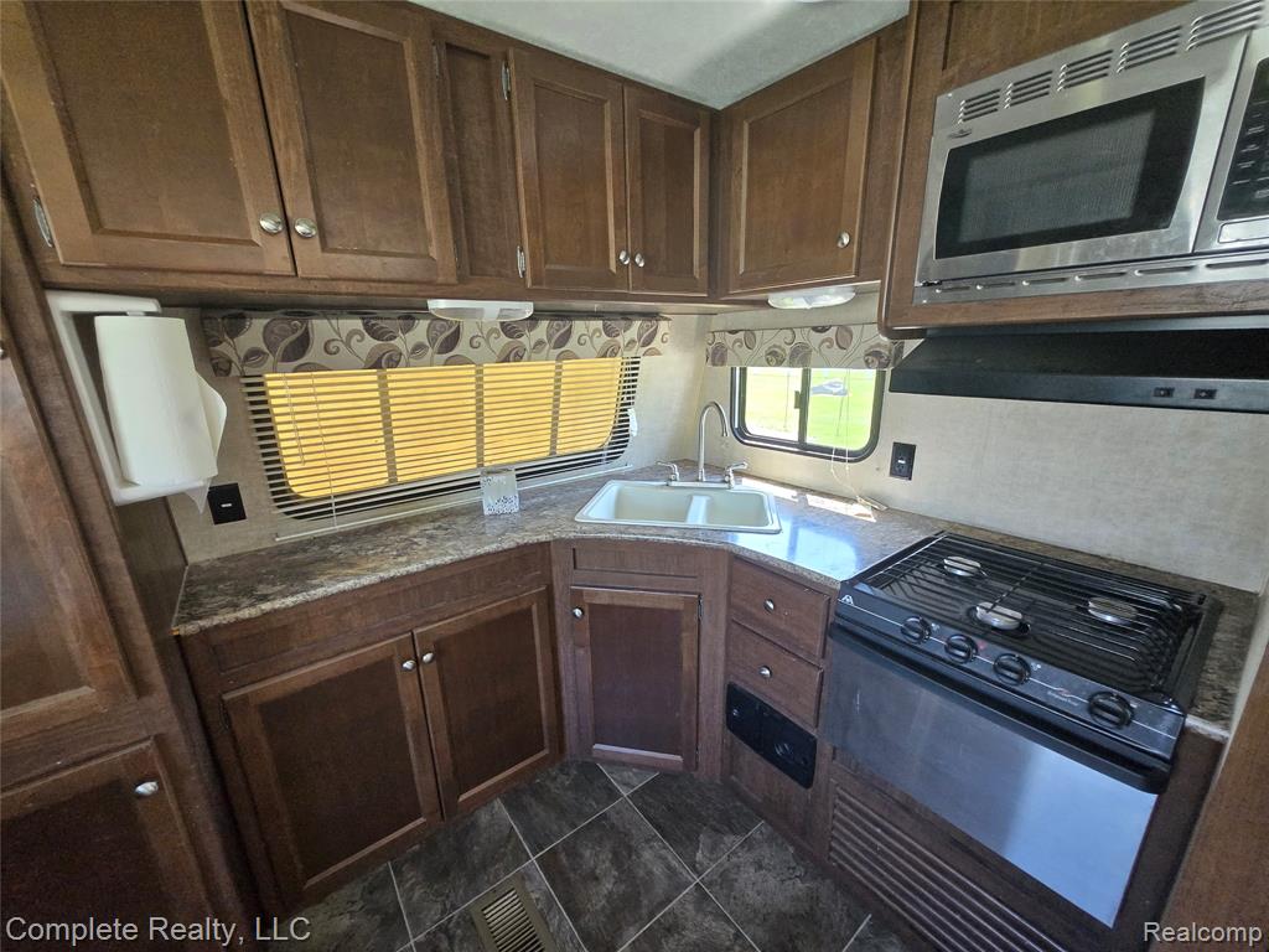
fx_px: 477
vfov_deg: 89.9
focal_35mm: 13
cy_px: 476
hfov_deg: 106.2
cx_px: 634
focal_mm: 1.7
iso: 200
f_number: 2.2
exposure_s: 1/60
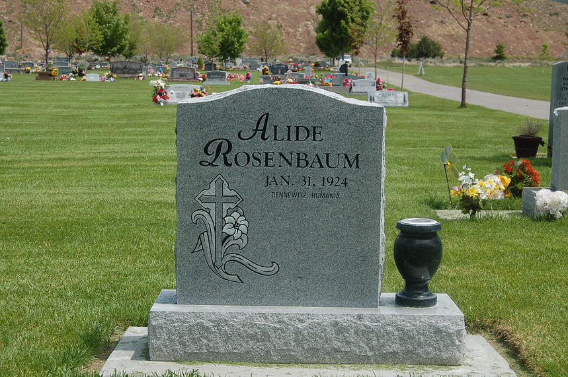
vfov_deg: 21.5
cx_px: 284
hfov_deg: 31.9
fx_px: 993
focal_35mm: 63
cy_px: 188
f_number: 8
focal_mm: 42
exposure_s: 1/250
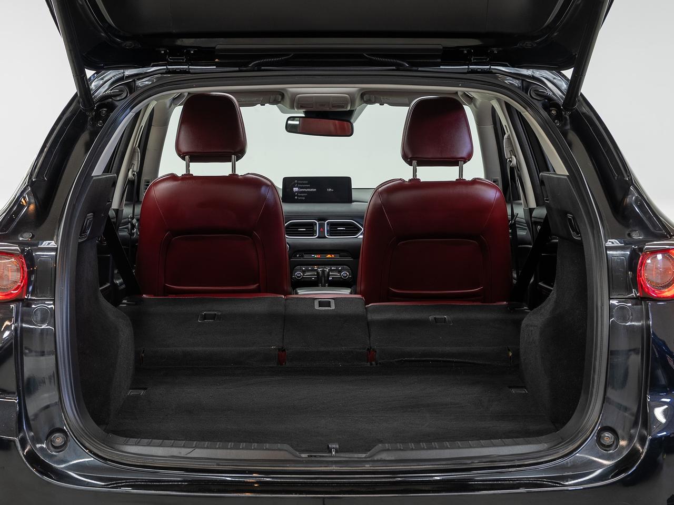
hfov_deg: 27.6
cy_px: 180
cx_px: 331
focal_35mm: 70
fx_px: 1370
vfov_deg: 20.9
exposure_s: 1/2.5
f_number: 5.6
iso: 100
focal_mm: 44.4
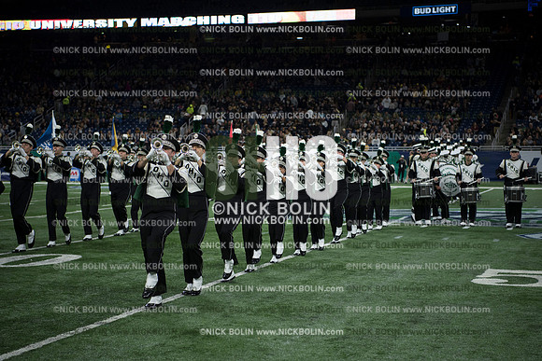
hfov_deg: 28.8
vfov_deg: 19.5
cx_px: 271
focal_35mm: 70
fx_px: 1054
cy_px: 180
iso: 1250
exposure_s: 1/1250
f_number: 2.8
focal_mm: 70
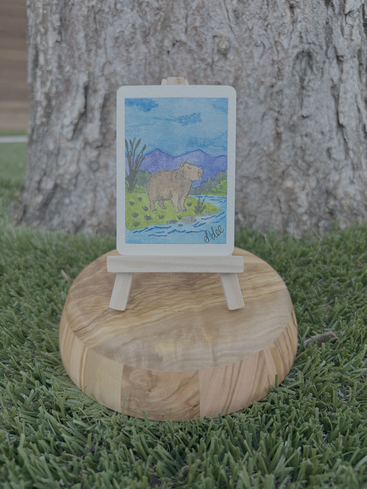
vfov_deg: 67.3
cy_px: 244
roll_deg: -2.2
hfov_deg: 53.1
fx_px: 368
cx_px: 184
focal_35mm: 26
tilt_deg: -19.9
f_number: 1.6
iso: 125
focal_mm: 5.96
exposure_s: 1/87
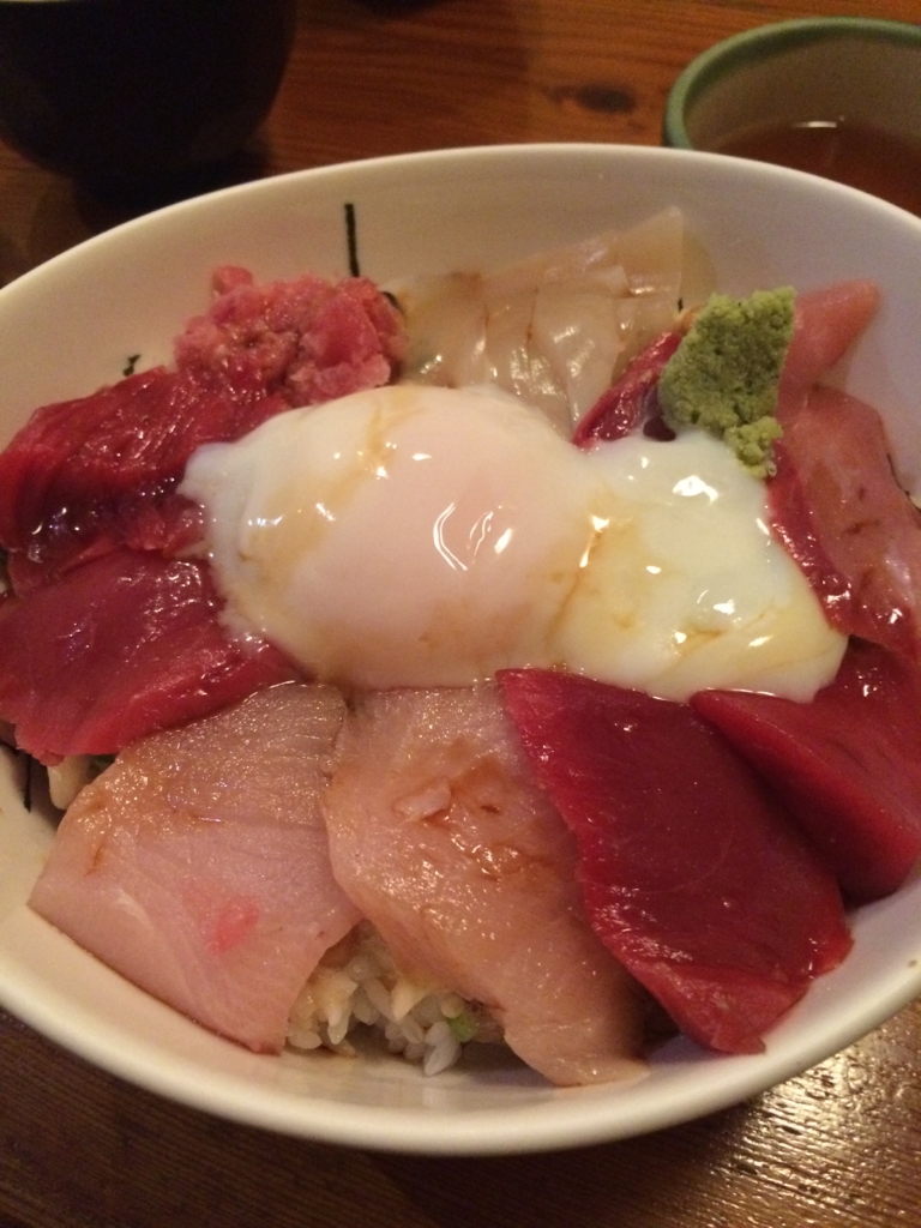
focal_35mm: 29
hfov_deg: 48.2
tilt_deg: -57.4
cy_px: 614
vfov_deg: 61.7
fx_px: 1029
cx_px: 460
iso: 320
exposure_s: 1/15
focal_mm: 4.15
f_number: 2.2
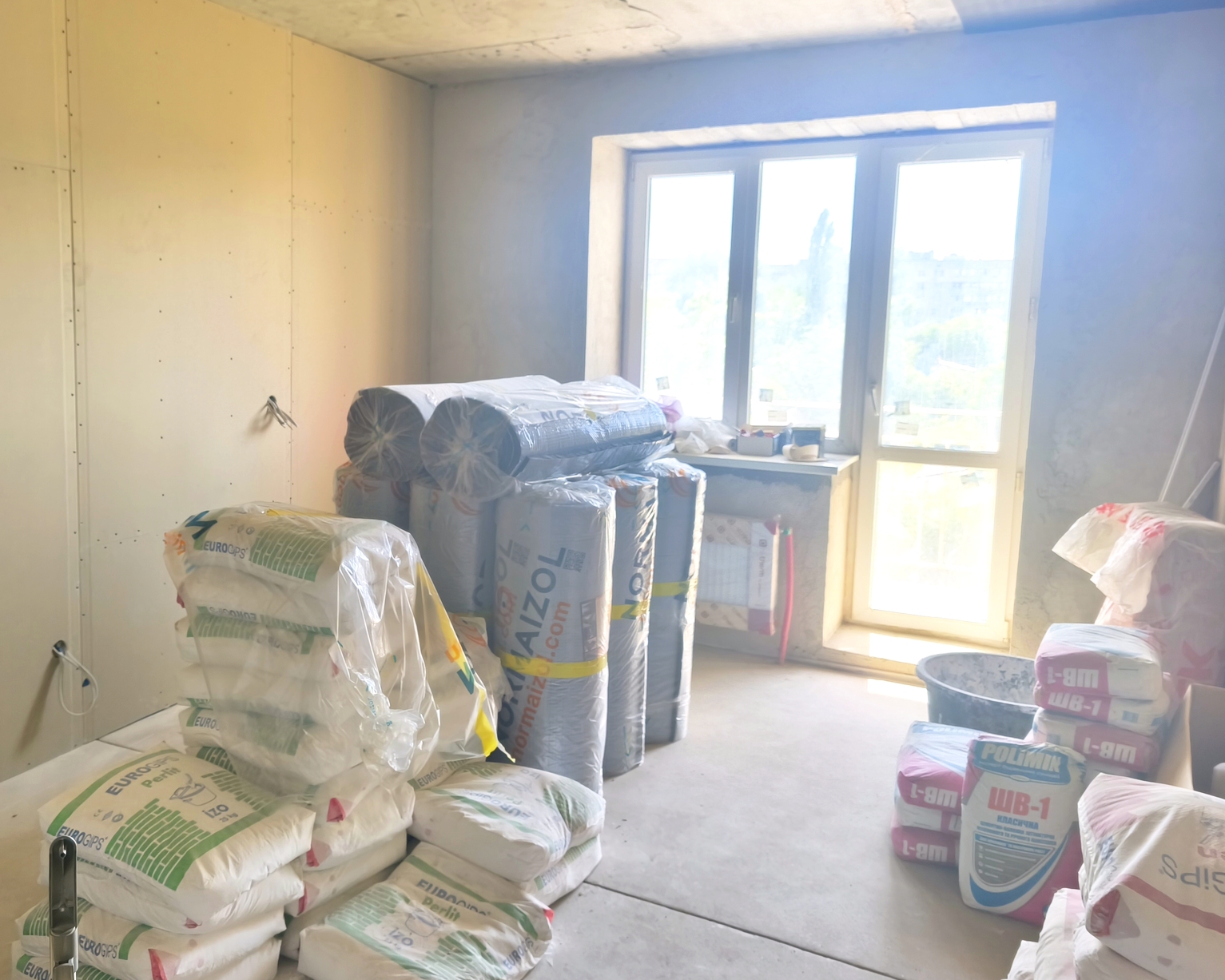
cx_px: 439
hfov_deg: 57.8
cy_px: 455
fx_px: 1088
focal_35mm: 30
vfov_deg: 48.5
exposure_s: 1/50
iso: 320
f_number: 1.7
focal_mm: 5.35
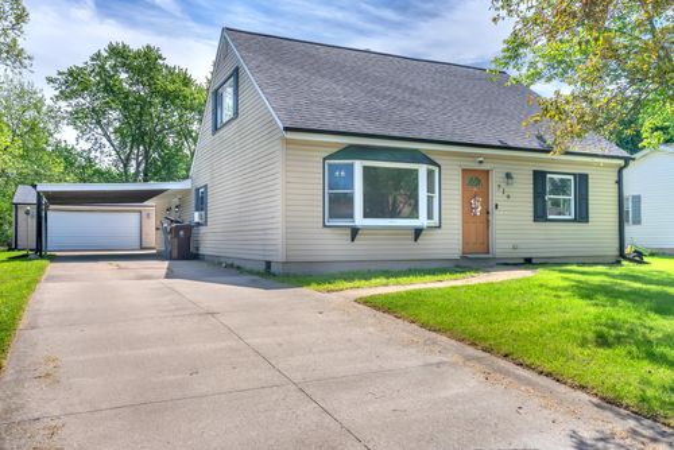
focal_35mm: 29
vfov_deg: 45.0
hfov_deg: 63.6
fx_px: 543
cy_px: 225
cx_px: 337
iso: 320
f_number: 8
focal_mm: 29
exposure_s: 1/125
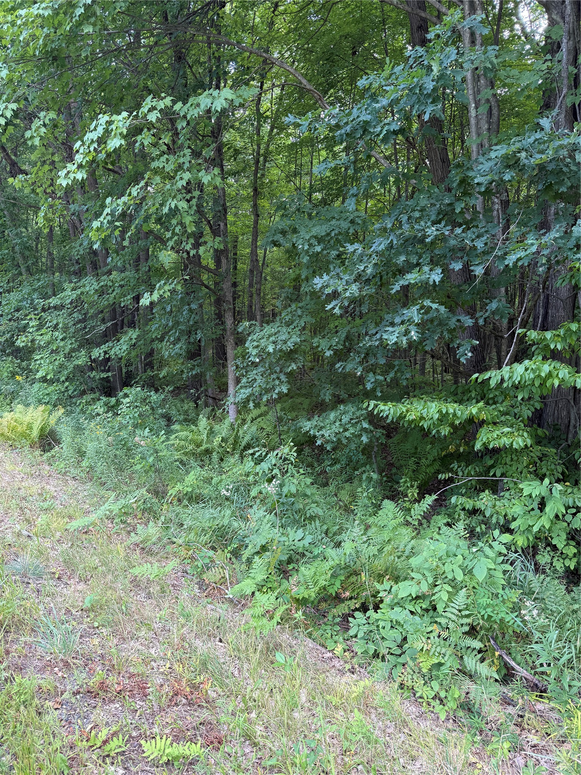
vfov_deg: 71.6
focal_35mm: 24
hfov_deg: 56.8
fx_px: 537
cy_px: 388
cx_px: 290
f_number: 1.78
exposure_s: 1/121
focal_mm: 6.76
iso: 80
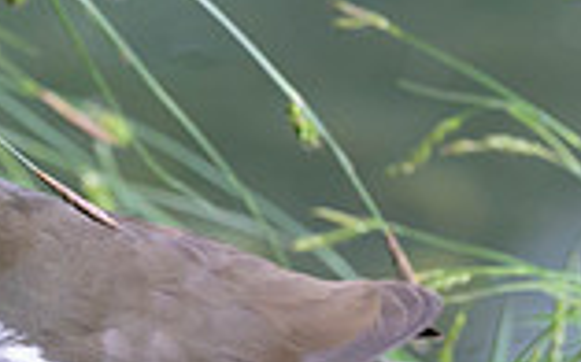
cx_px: -200
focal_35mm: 2258
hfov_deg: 0.9
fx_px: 35741
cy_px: 255
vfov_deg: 0.6
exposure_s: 1/640
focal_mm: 400
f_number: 4
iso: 2000
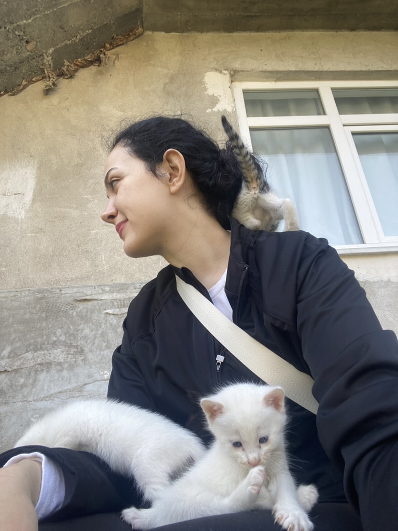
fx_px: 353
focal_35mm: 23
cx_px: 199
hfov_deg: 58.9
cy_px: 266
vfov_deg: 73.9
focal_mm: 2.71
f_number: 2.2
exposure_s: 1/122
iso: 32
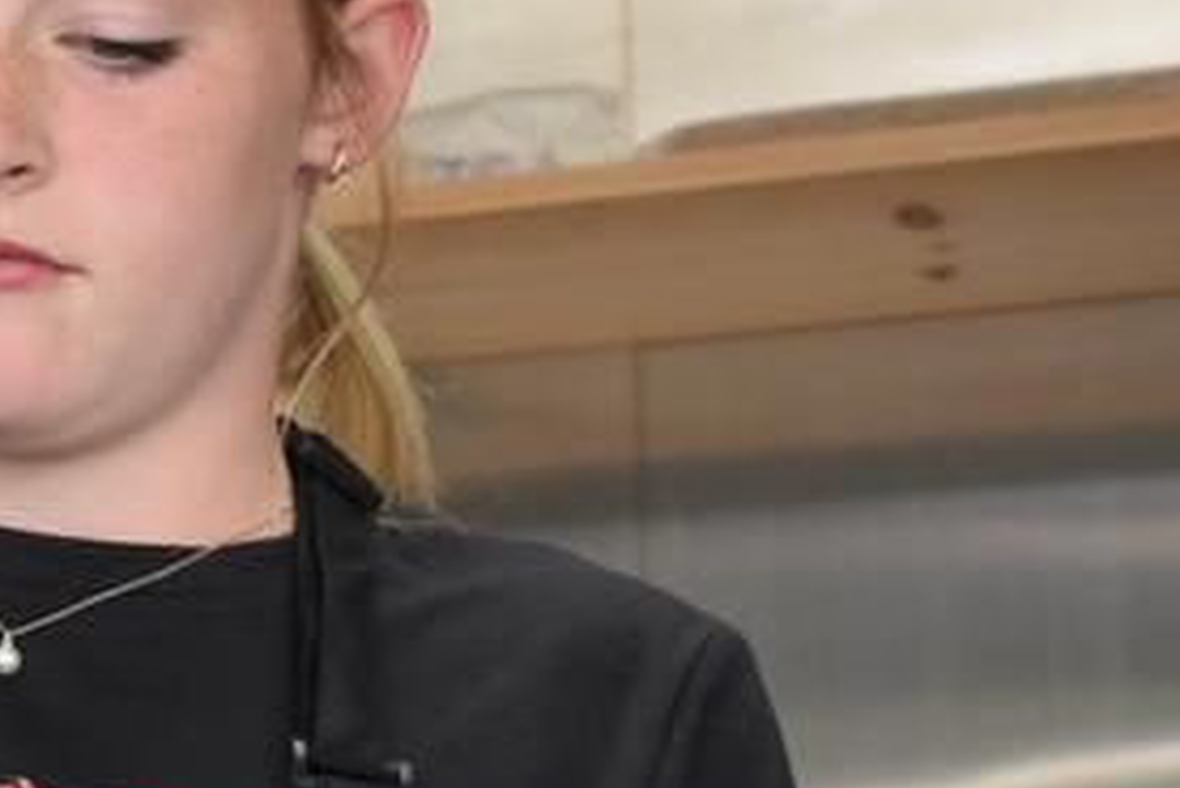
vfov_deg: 9.5
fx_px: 4722
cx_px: 26
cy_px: 662
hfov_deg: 14.0
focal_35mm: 144
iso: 1100
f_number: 4
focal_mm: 26
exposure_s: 1/500
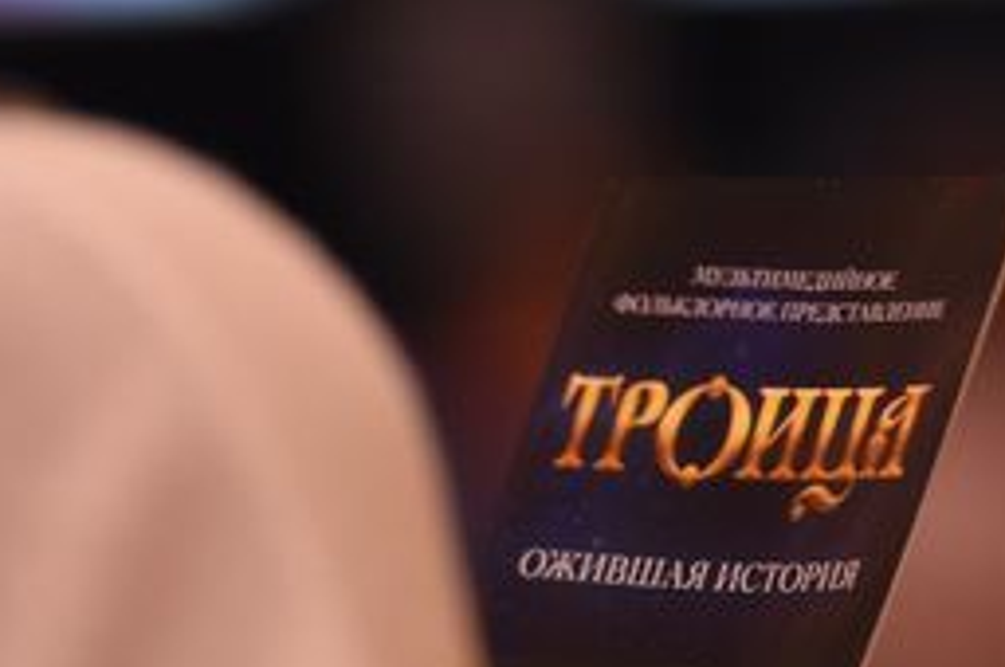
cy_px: 463
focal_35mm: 547
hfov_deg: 3.8
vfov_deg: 2.5
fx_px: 15251
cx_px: 1087
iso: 4000
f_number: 3.2
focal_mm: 200
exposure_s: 1/80
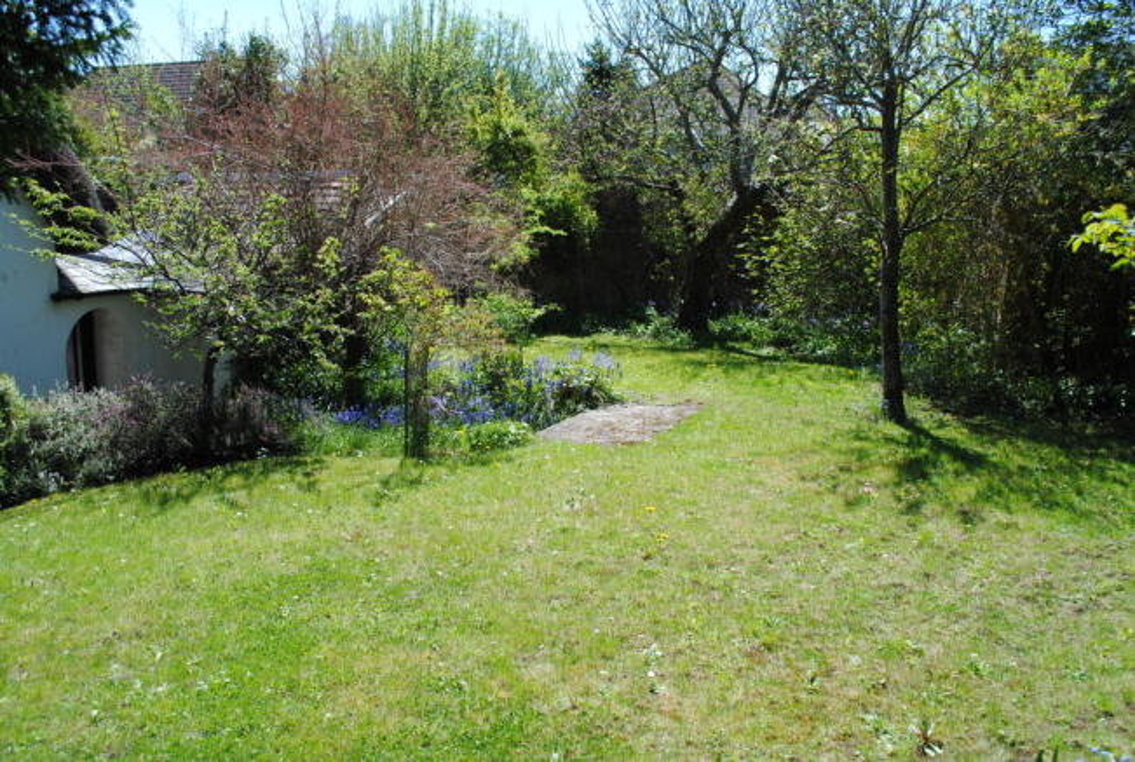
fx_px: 853
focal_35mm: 27
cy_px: 381
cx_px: 568
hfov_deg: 67.3
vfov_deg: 48.1
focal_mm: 18
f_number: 6.3
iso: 100
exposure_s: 1/160
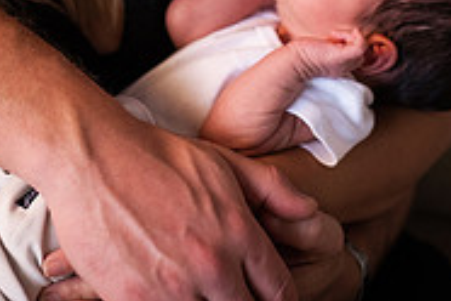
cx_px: 85
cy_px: -160
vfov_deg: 8.6
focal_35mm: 156
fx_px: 1954
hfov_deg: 13.1
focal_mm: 50
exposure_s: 1/125
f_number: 2
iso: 1600
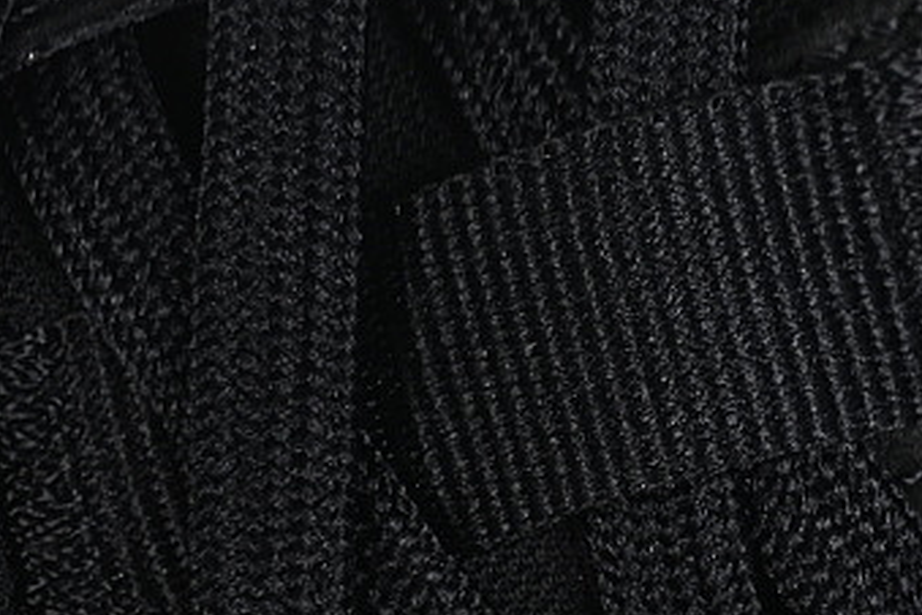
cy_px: 136
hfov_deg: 8.4
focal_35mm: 239
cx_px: 1441
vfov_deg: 5.7
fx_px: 6121
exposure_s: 1/60
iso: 160
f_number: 6.3
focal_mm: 50
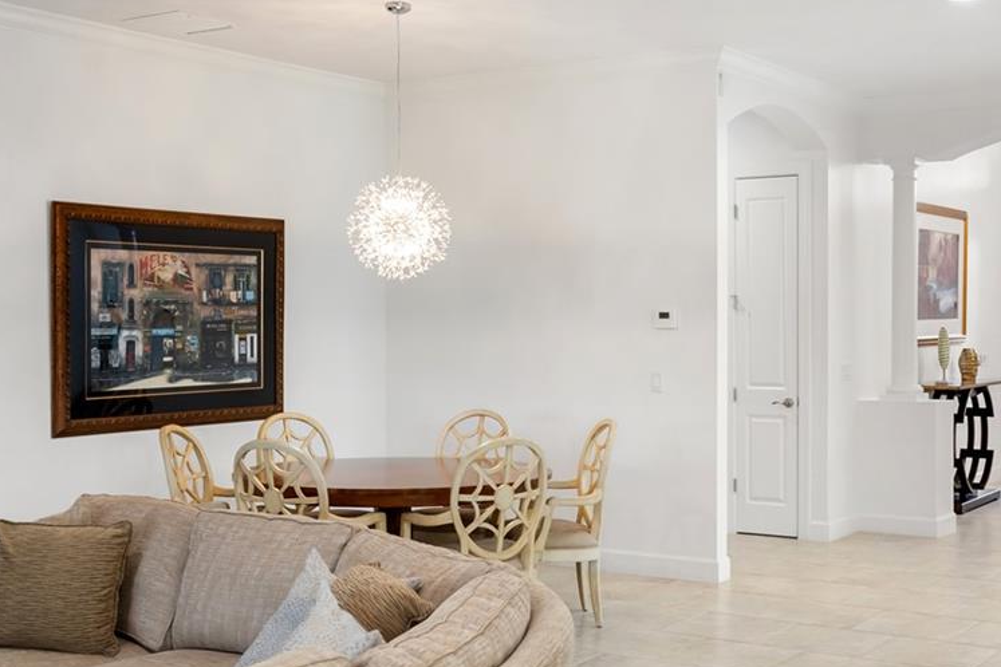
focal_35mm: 48
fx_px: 1335
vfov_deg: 28.1
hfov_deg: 40.9
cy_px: 338
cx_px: 616
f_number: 5.6
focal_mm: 35
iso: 1600
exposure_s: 1/30
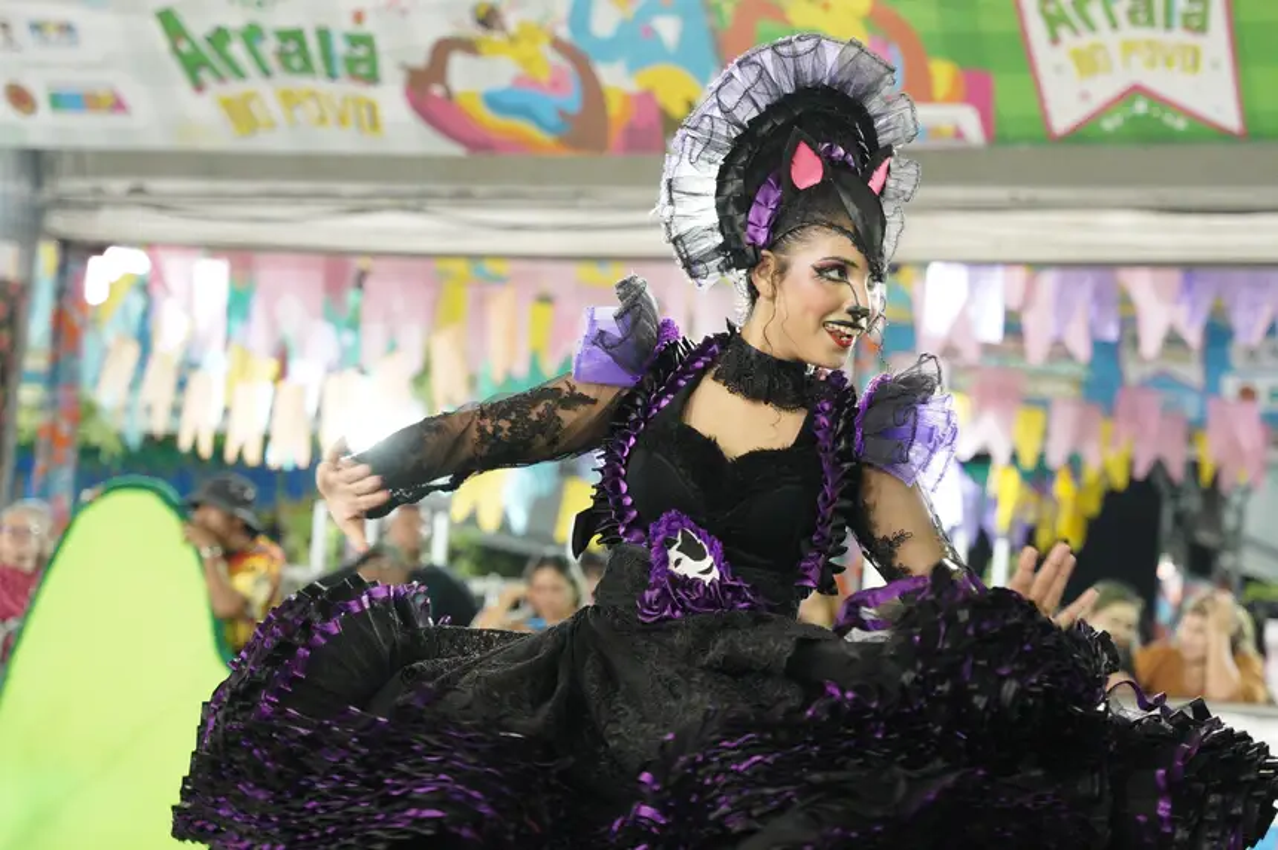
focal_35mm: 105
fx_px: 3725
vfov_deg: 13.0
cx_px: 639
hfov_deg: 19.5
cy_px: 425
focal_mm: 70
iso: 8000
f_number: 2.8
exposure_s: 1/500
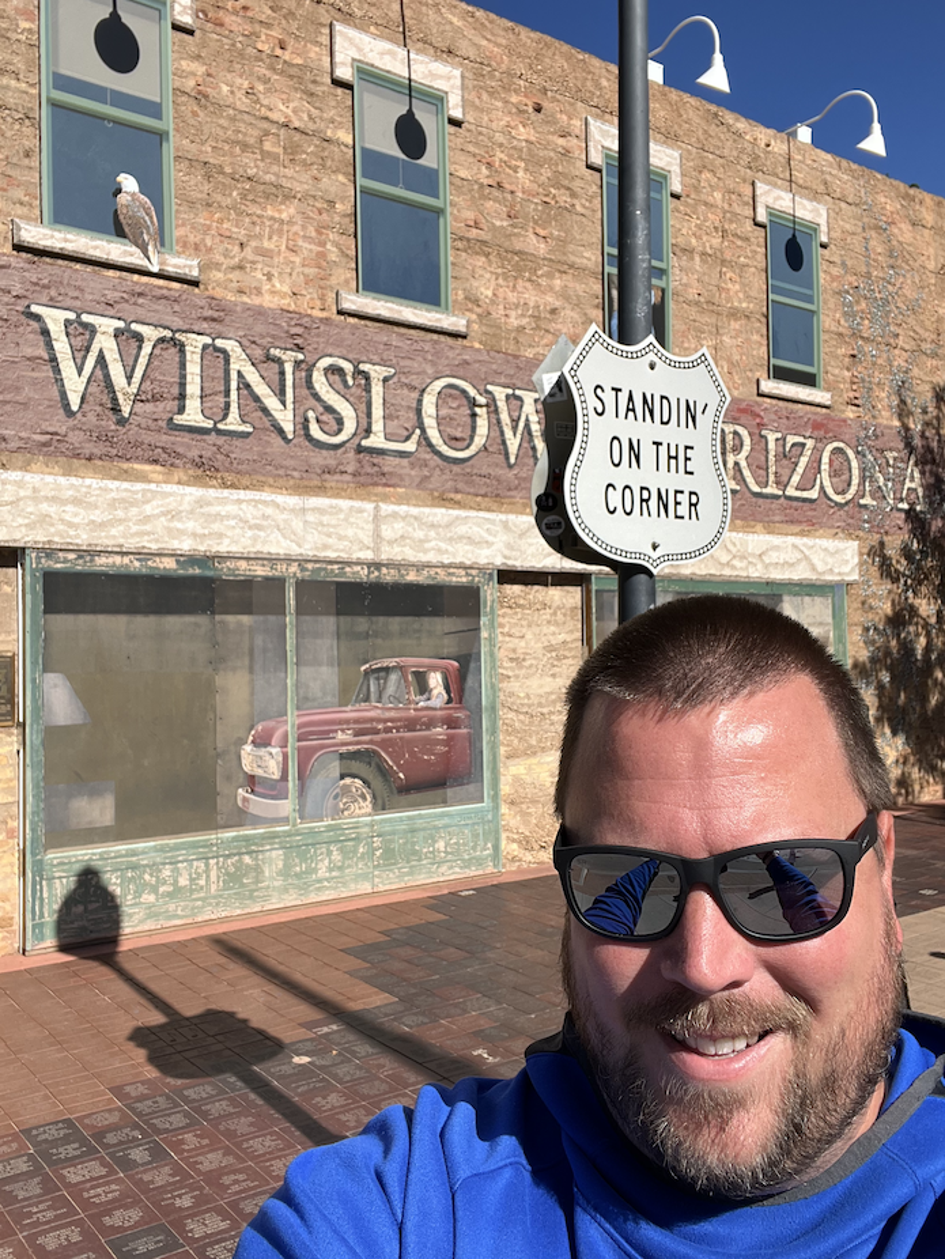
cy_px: 630
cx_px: 472
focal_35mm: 30
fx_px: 1091
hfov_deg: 46.8
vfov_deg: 60.0
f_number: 2.2
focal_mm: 2.71
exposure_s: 1/857
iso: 32
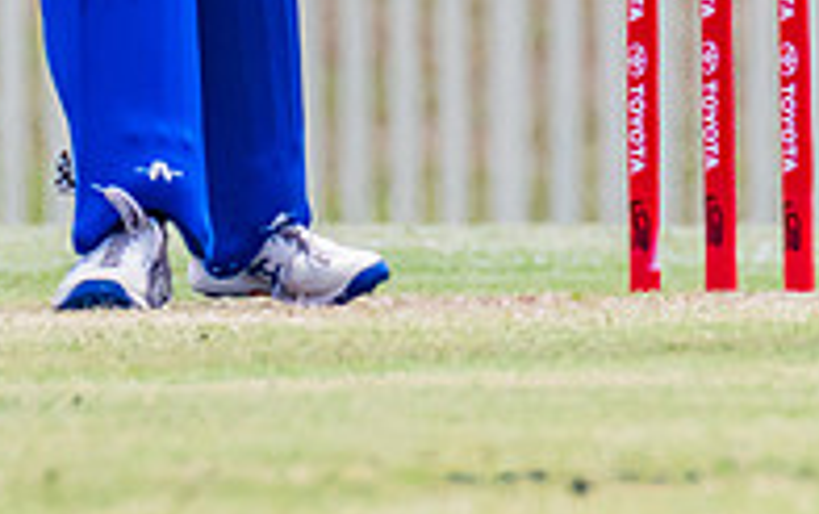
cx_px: -2
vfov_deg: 0.4
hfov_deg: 0.7
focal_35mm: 3057
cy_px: -399
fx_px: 68312
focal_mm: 600
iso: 800
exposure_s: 1/2000
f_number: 9
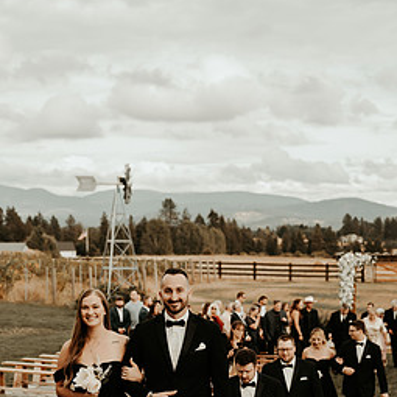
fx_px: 973
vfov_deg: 22.6
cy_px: 339
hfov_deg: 23.0
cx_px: 171
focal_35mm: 75
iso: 100
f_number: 3.5
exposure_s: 1/400
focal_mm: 50
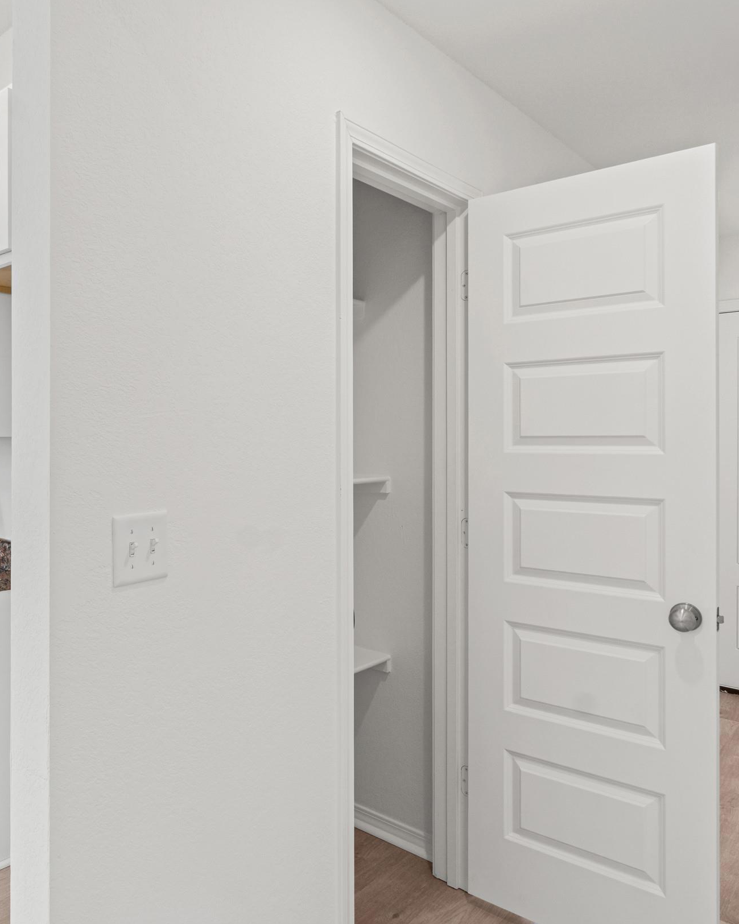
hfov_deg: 53.5
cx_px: 230
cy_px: 453
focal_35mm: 26
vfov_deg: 66.0
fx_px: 711
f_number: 9
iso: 250
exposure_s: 1/6
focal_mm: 12
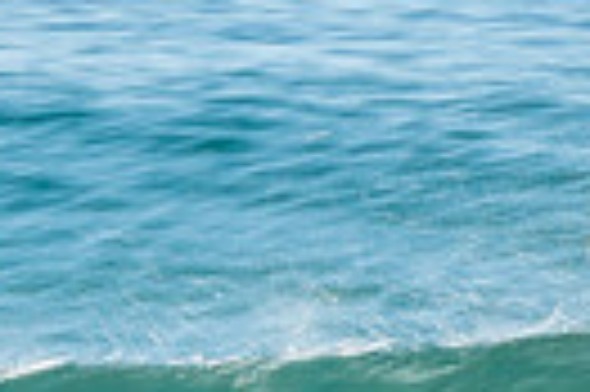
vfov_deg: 0.5
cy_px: 710
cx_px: 311
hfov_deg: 0.8
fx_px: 43474
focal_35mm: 2656
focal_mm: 400
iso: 100
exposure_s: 1/30
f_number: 20
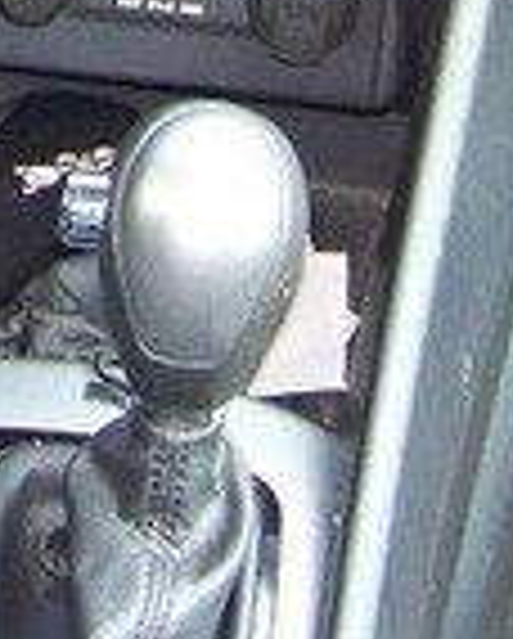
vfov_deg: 11.1
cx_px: -410
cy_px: -466
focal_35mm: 163
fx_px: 3087
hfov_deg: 9.1
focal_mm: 5.85
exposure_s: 1/30
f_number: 2.8
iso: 200
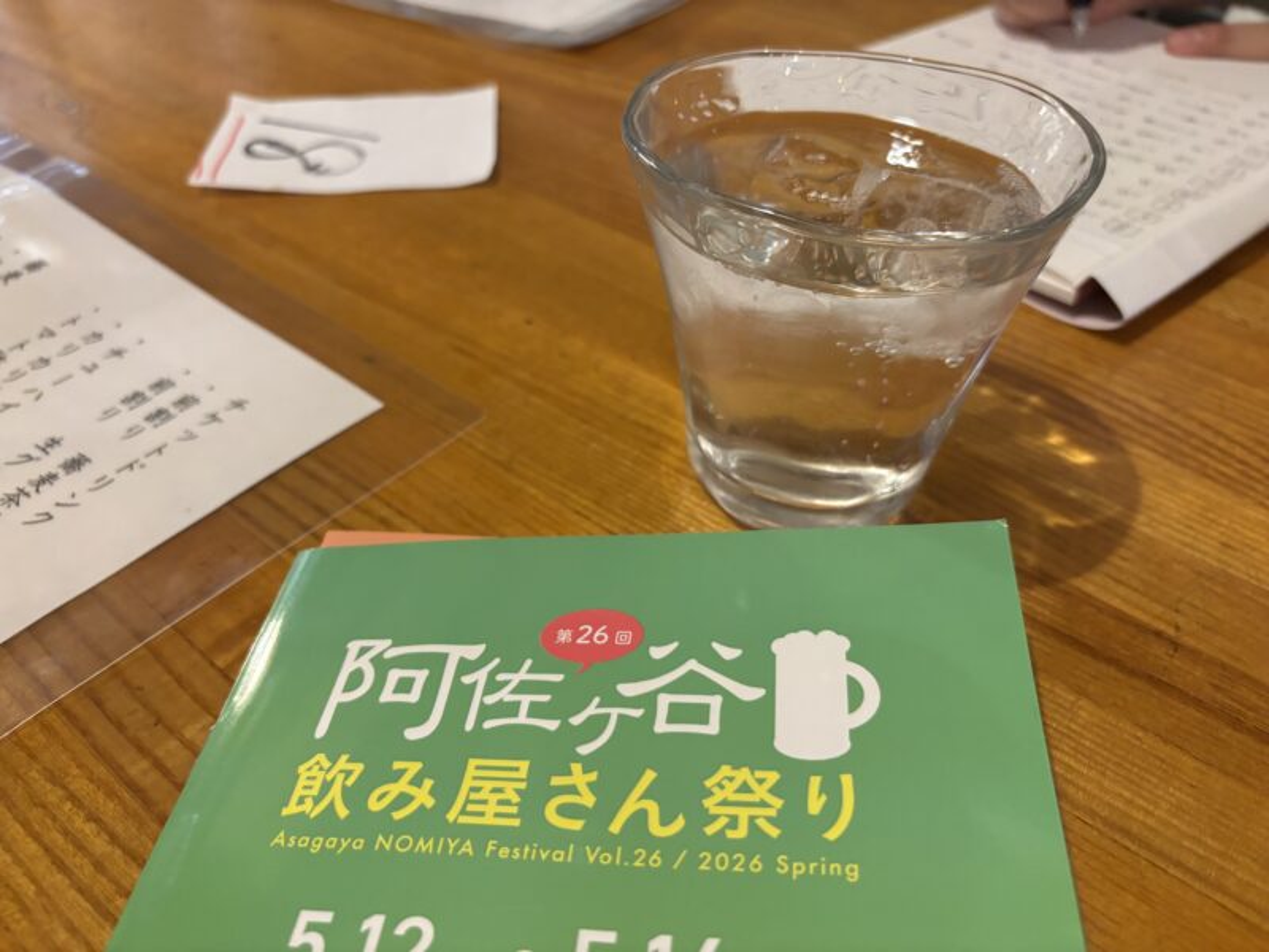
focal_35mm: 26
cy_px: 476
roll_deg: -0.2
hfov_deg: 67.3
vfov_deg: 53.1
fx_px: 953
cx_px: 634
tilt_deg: -43.2
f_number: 1.6
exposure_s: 1/50
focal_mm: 5.96
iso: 400
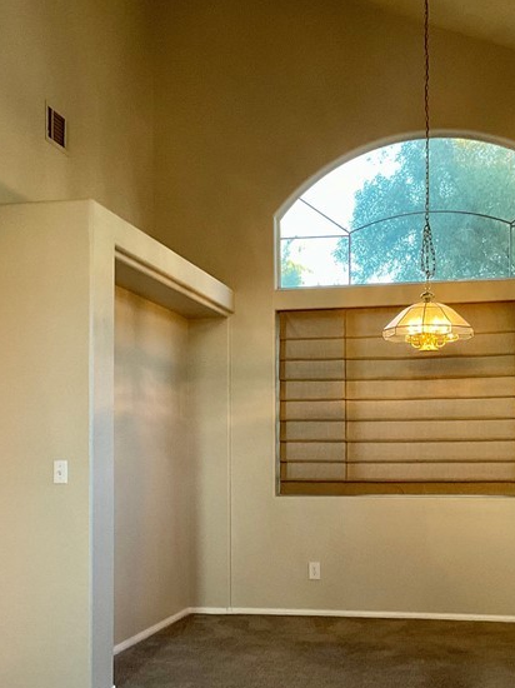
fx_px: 1072
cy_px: 415
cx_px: 246
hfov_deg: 27.0
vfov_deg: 35.4
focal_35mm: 54
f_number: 1.8
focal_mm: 3
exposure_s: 1/60
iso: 160
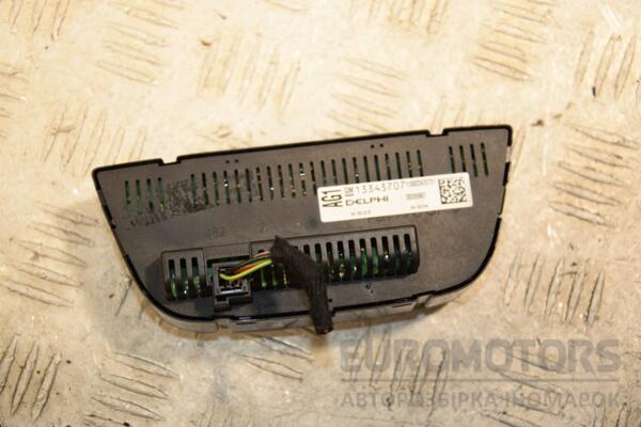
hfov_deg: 26.0
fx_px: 1389
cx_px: 320
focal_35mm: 78
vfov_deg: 17.5
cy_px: 214
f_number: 5
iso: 800
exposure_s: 1/200
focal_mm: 52
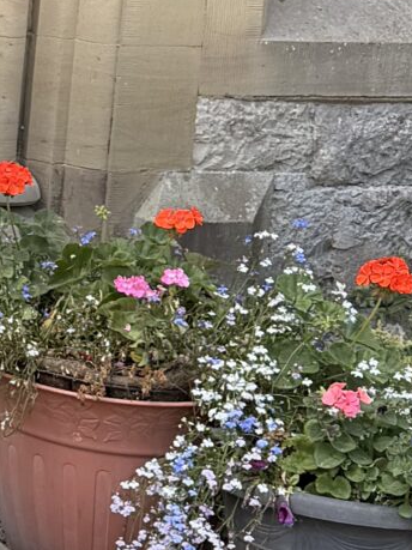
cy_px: -71
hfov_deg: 9.8
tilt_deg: -4.1
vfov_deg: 14.4
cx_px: -559
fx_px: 2127
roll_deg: -4.6
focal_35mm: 134
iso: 80
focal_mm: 6.76
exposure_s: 1/1032
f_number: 1.78
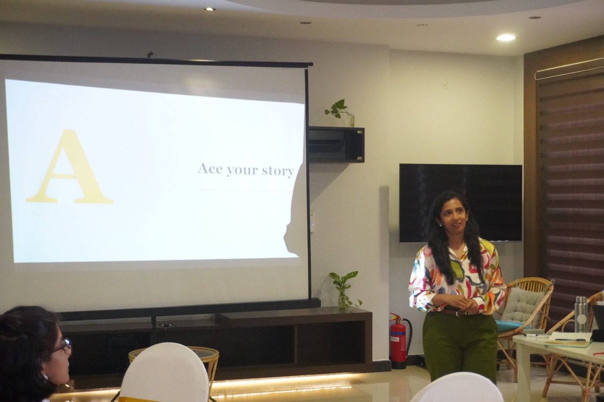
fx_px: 981
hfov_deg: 34.2
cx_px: 302
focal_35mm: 58
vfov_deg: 23.2
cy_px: 201
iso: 6400
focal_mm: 39
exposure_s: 1/125
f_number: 5.6
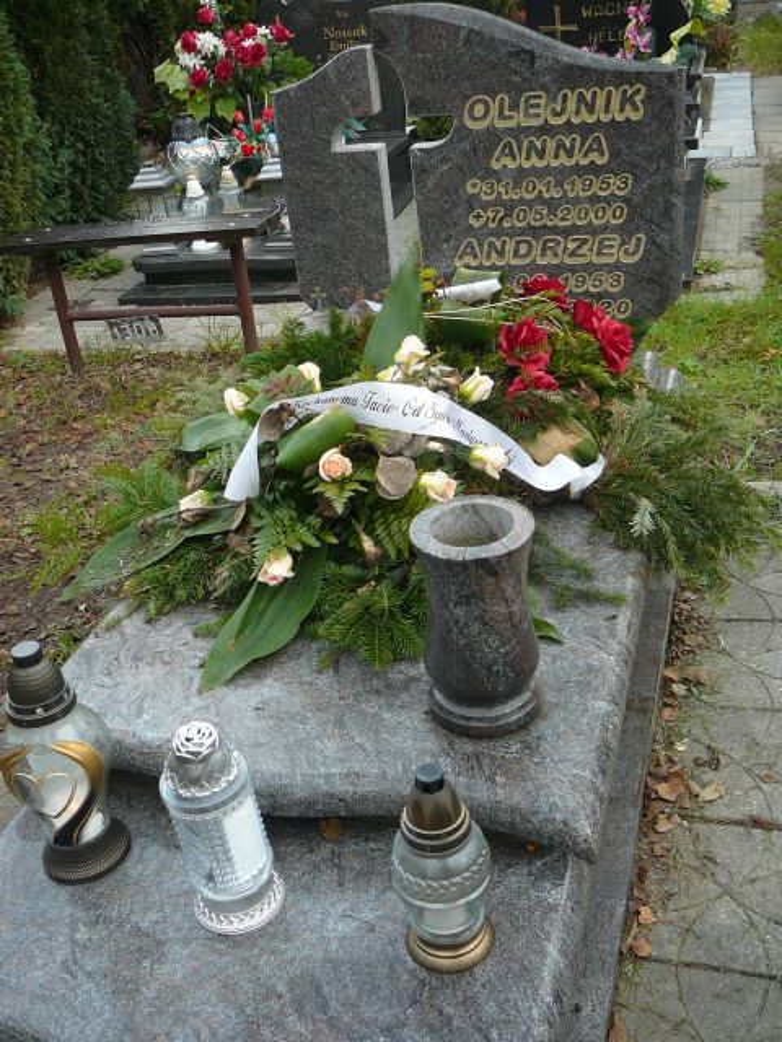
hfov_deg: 40.7
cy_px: 521
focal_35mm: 35
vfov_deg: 52.6
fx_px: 1054
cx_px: 391
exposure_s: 1/80
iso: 80
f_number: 2.8
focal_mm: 5.2
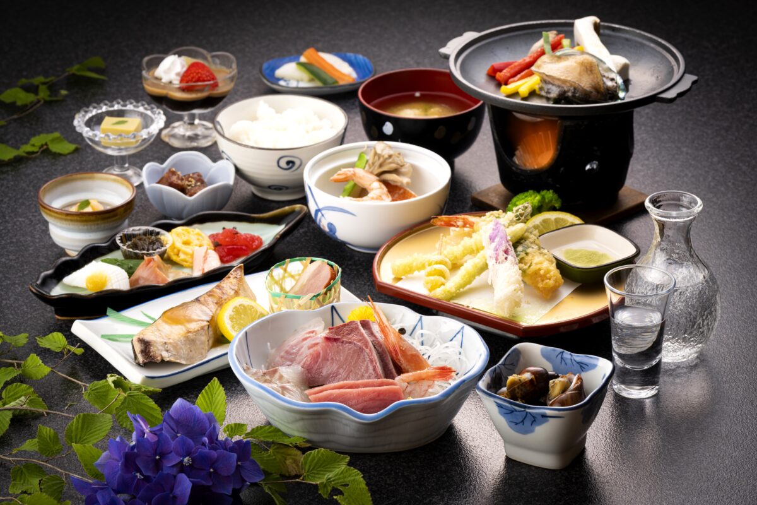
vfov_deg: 13.3
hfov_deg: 19.8
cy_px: 252
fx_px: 2166
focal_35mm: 103
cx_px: 378
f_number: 11
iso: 100
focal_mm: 103
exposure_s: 1/100
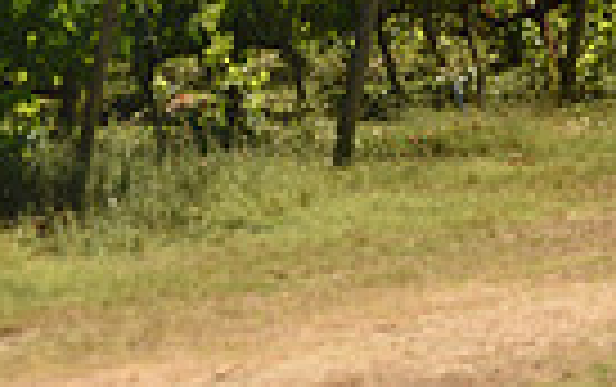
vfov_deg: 5.4
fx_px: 3984
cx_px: -67
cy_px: -475
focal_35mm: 237
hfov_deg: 8.8
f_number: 7.1
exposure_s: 1/320
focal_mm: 55
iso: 140
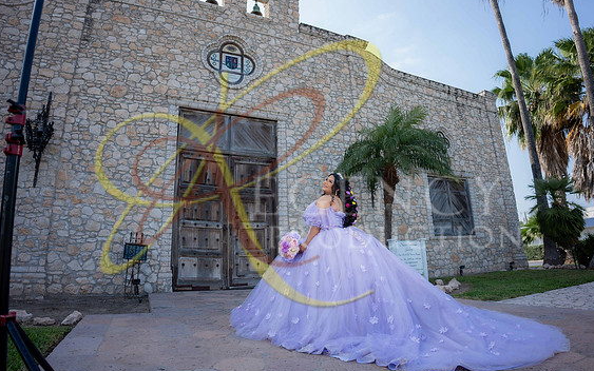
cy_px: 173
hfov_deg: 82.3
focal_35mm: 21
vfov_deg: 57.2
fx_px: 340
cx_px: 298
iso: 125
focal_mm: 20
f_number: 2.8
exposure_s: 1/800
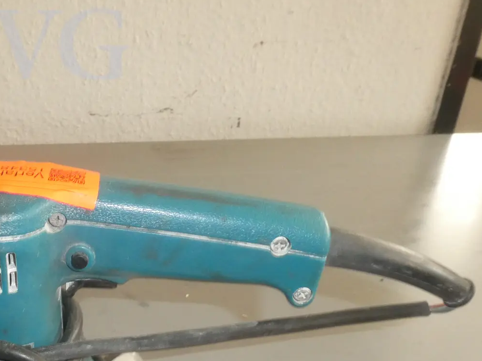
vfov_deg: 30.8
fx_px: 640
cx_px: 59
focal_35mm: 46
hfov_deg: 38.7
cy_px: 285
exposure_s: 1/60
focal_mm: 4.3
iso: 400
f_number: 3.3
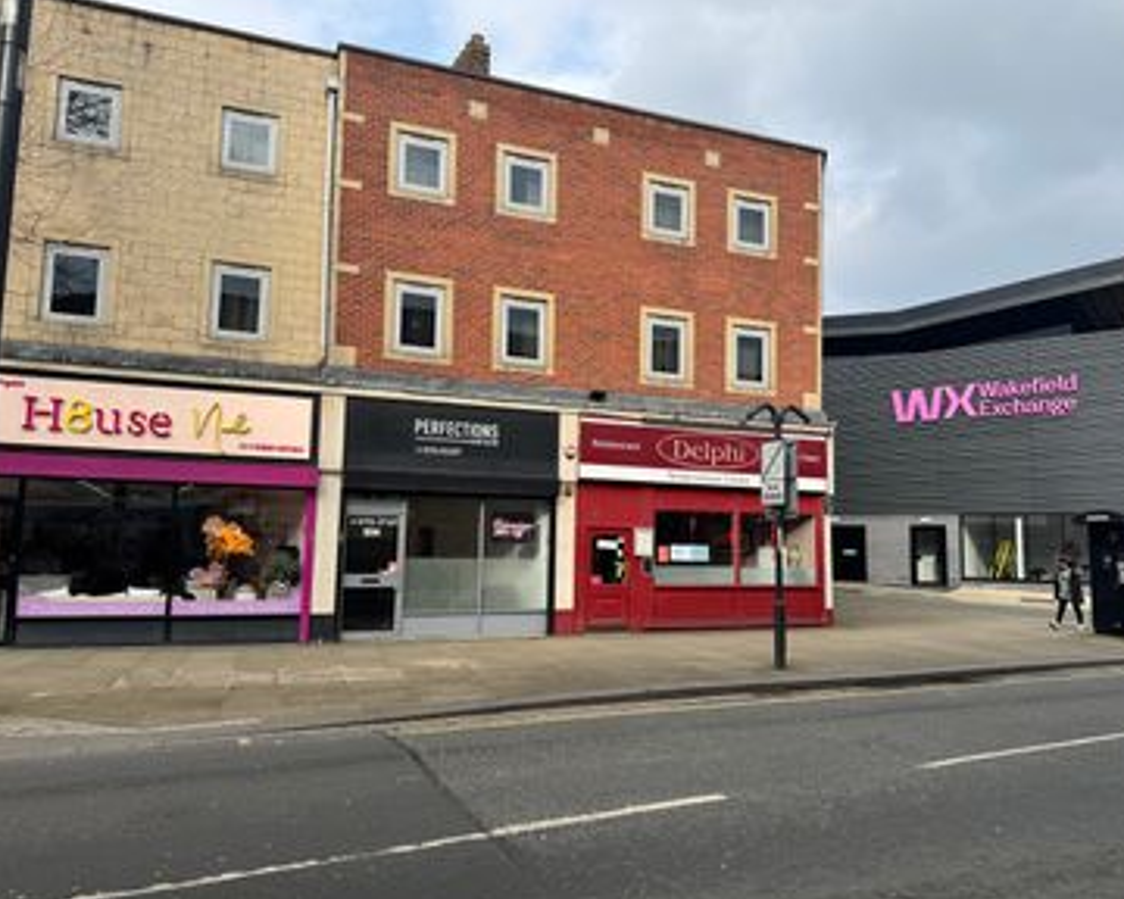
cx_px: 596
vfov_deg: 54.9
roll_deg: -1.1
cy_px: 459
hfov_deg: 66.0
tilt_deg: +6.4
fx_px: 865
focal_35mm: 26
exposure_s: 1/2174
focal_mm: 6.76
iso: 80
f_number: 1.78
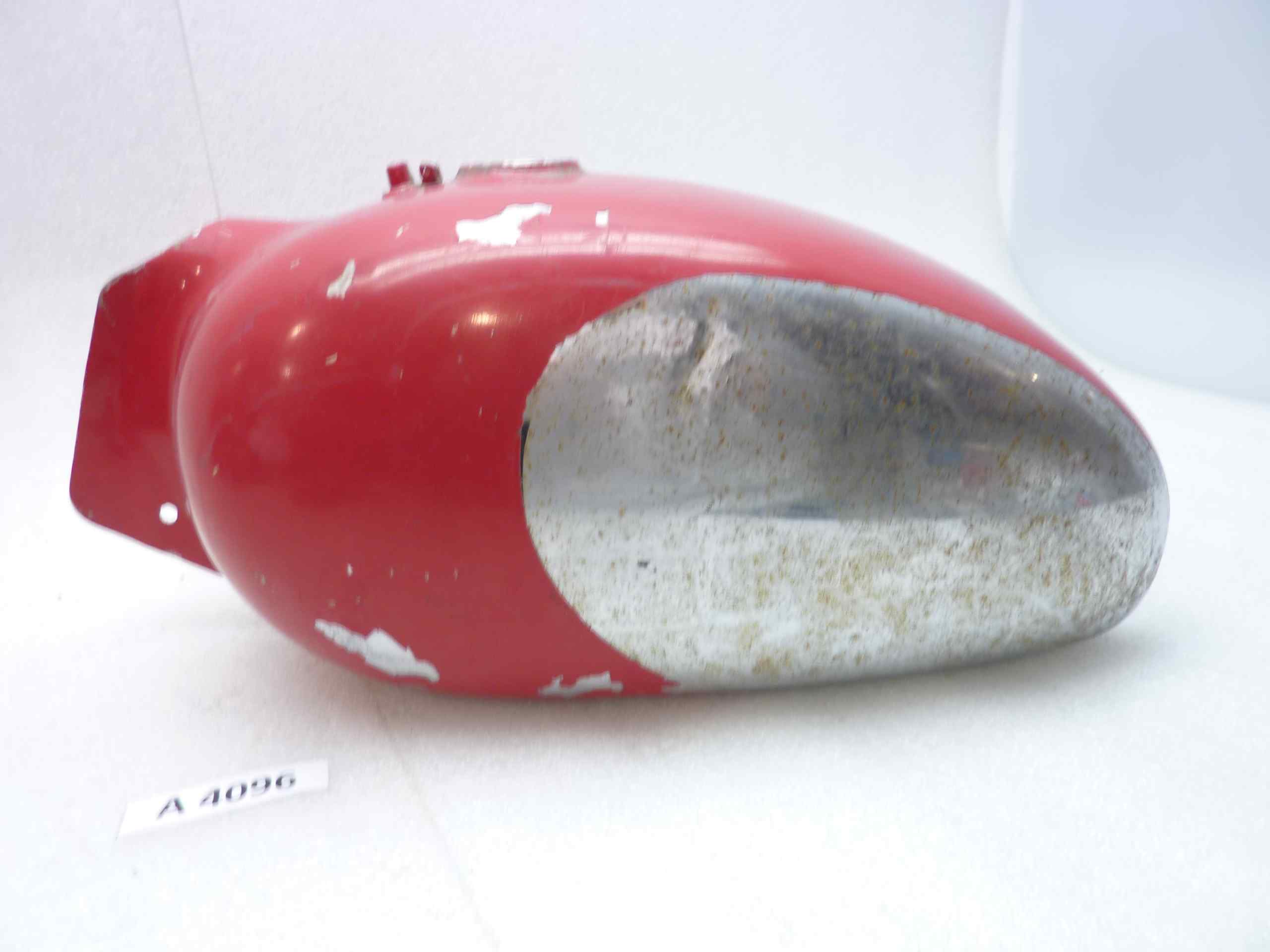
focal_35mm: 25
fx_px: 917
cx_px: 635
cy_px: 476
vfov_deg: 54.9
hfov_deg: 69.4
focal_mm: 4.1
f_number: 3.3
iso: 80
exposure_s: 1/8
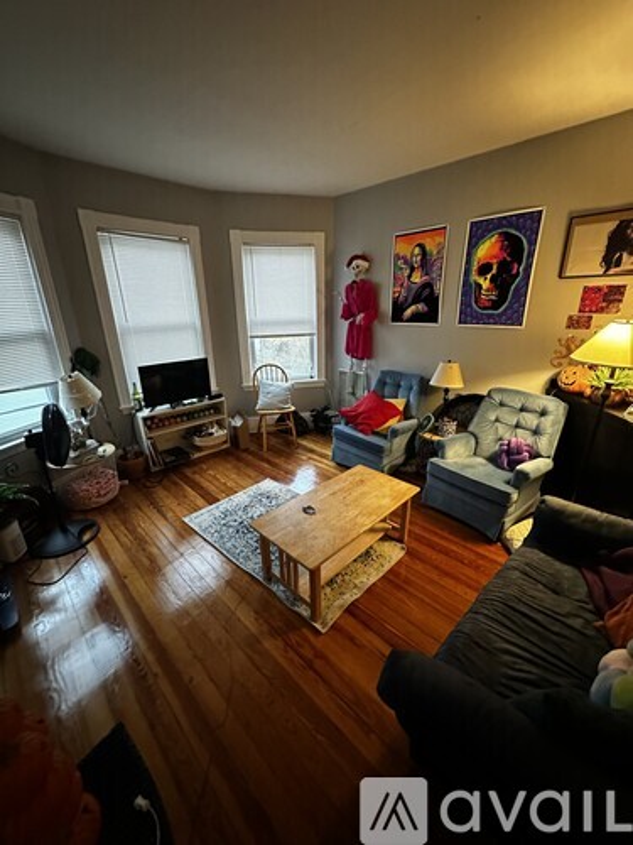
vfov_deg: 102.1
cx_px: 316
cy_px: 422
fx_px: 341
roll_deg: +1.1
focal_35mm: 14
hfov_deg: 85.7
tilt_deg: -17.5
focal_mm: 2.22
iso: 1000
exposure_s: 1/60
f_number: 2.2
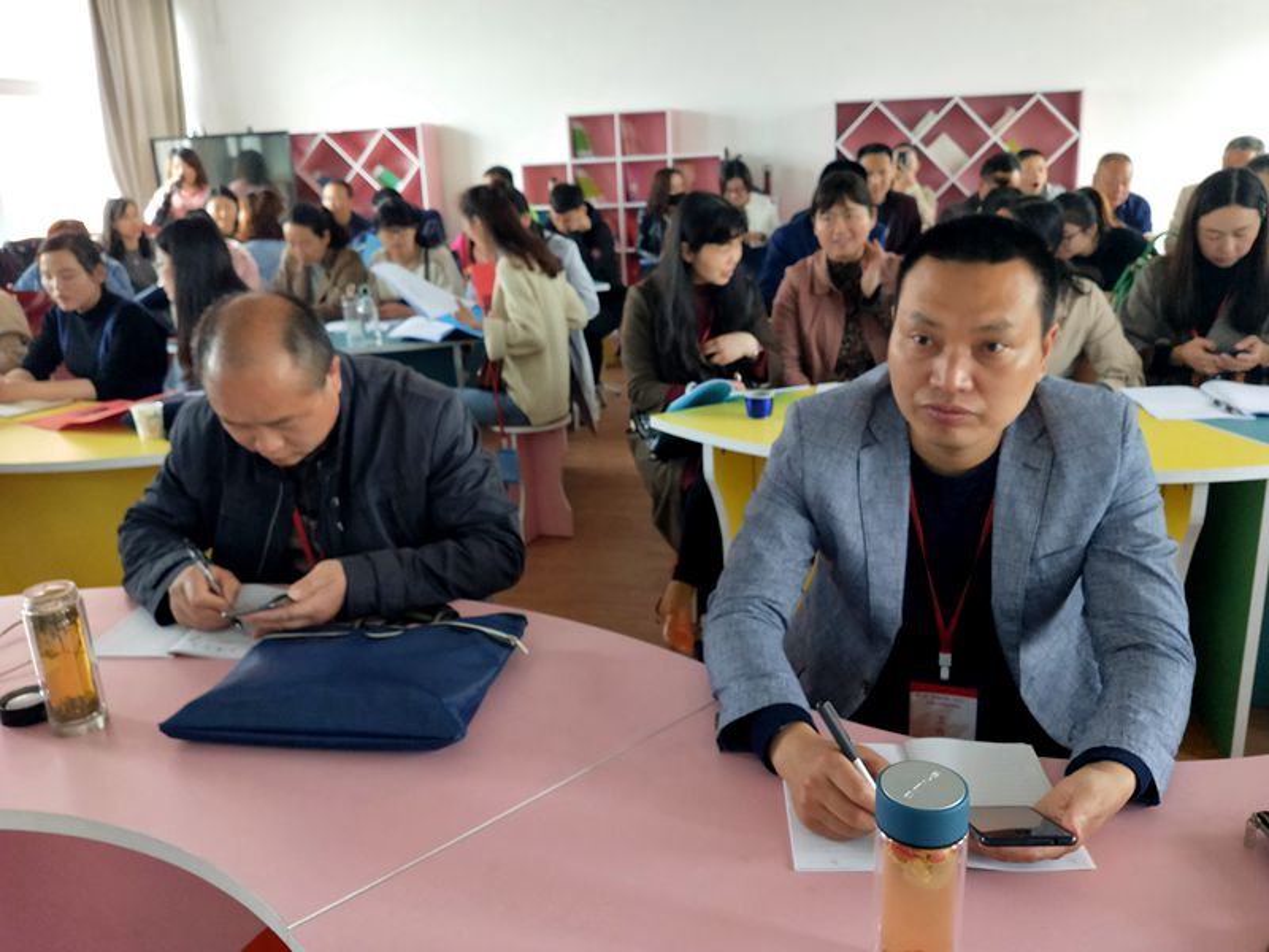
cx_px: 634
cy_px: 476
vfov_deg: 58.9
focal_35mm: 23
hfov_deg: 73.9
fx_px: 843
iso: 230
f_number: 1.7
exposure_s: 1/50
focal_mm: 3.99
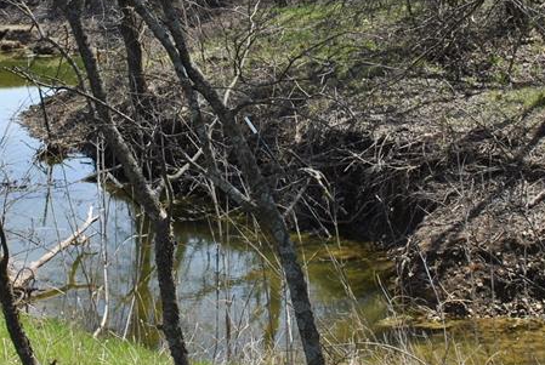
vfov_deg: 15.2
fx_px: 1350
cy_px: 37
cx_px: 251
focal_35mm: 89
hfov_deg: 22.8
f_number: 7.1
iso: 100
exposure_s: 1/200
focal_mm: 26
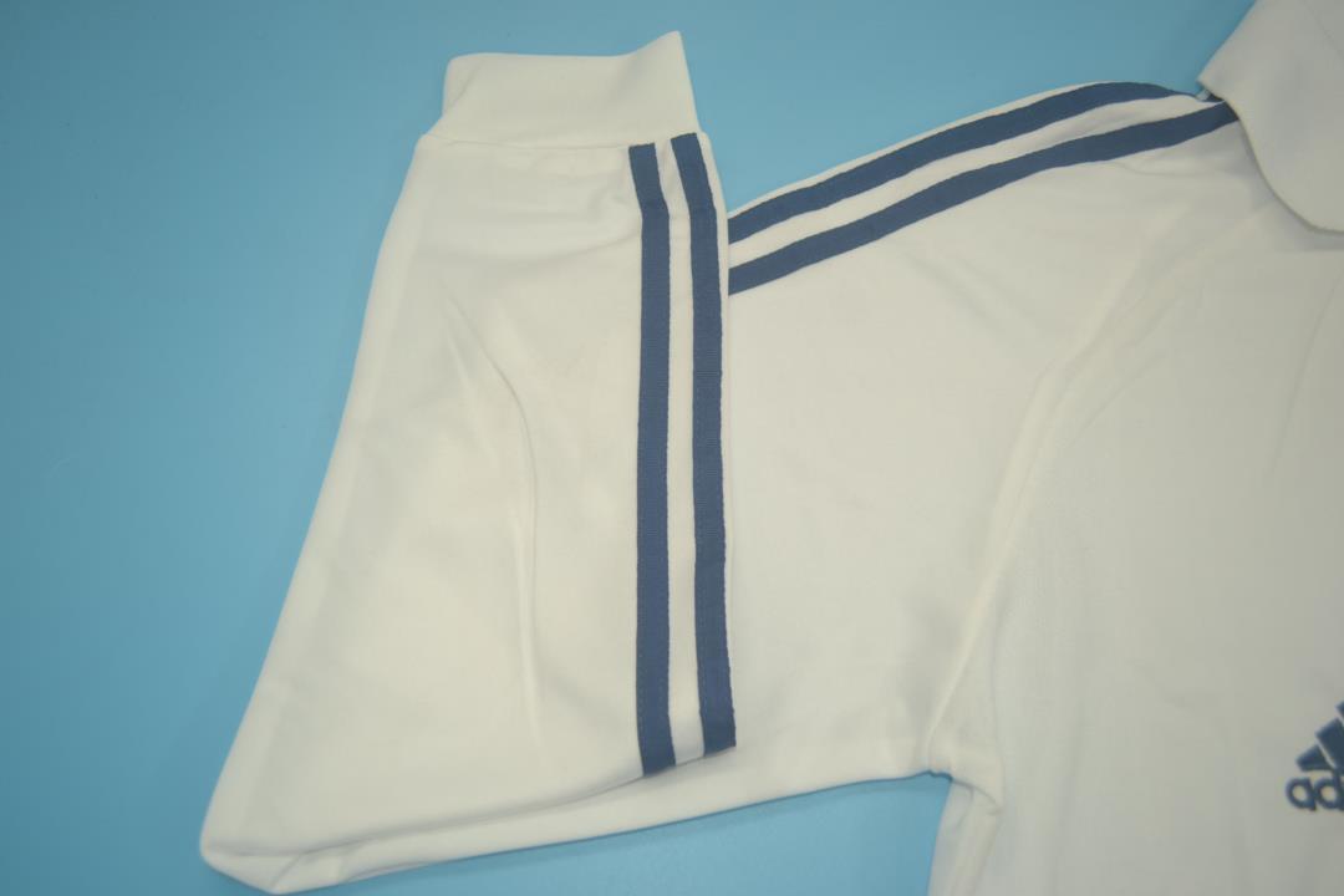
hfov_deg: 57.2
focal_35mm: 33
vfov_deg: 40.0
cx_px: 672
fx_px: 1232
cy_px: 448
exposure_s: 1/200
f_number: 4.5
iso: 200
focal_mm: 22
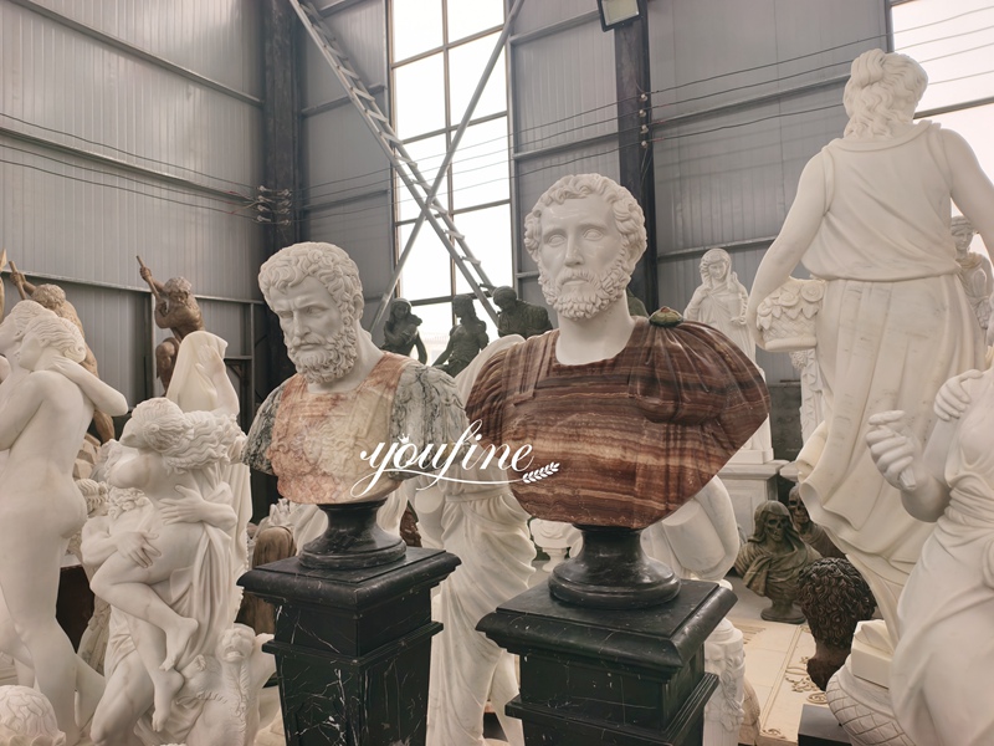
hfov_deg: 73.9
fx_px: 660
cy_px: 373
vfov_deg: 58.9
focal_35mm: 23
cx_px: 497
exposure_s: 1/206
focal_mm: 6.54
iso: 72
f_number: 1.57
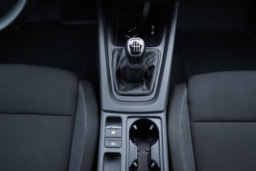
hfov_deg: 53.1
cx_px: 128
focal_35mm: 36
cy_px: 86
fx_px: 256
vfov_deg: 36.9
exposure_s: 1/40
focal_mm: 24
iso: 400
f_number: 2.8
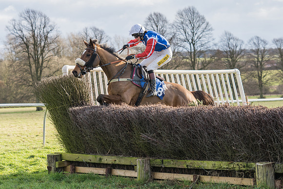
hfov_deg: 17.6
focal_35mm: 116
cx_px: 147
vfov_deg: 11.8
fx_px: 915
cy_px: 89
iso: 400
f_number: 4
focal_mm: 70
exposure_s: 1/1250
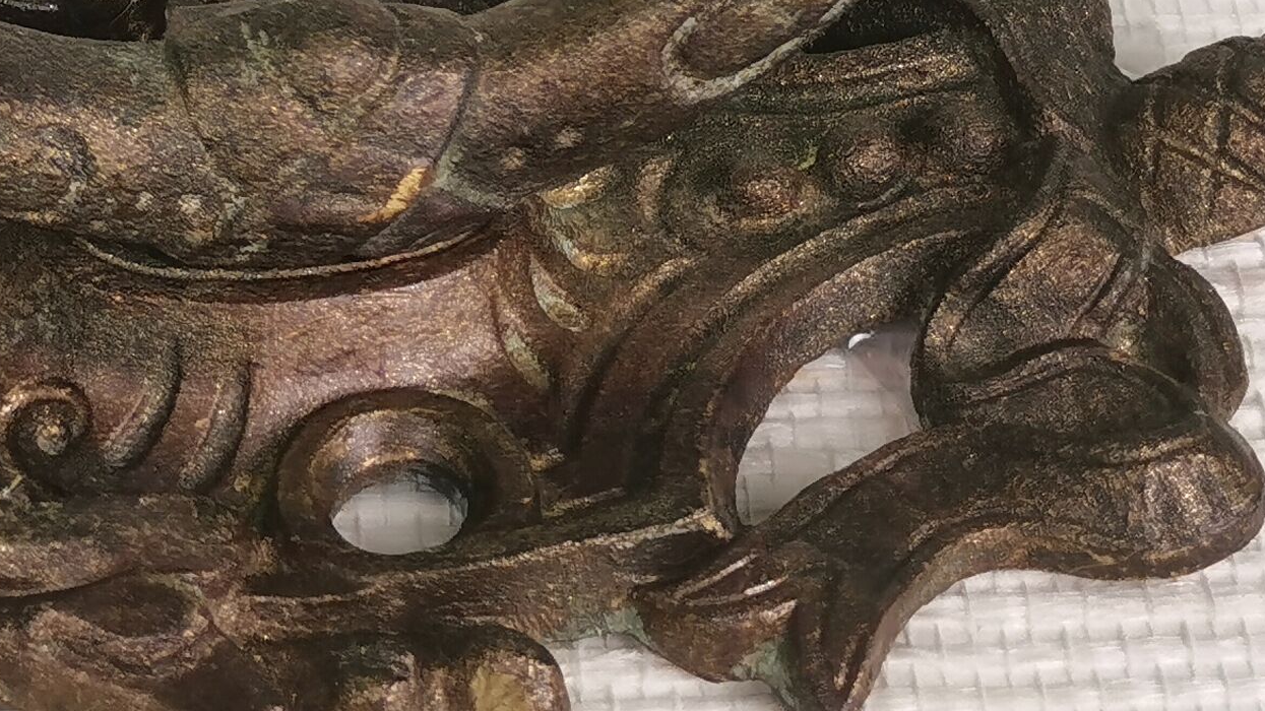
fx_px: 6104
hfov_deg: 11.8
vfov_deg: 6.6
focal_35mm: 182
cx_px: 359
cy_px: -386
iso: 50
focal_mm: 5.58
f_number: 1.8
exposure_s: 1/100
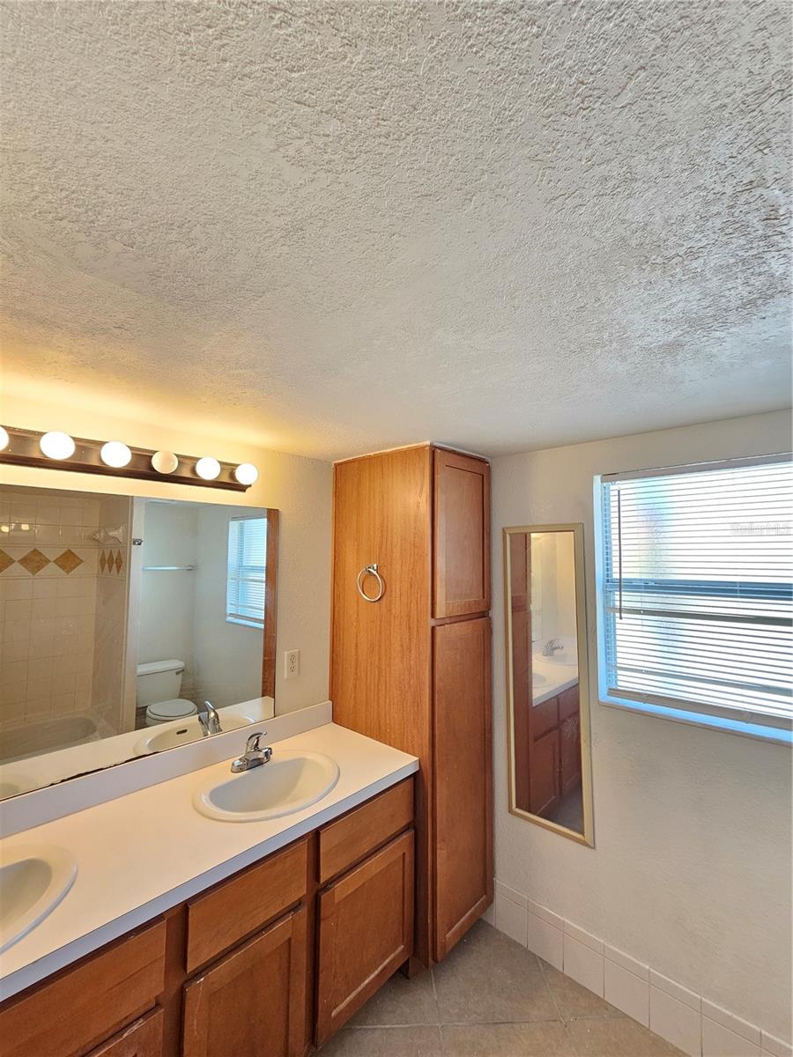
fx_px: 397
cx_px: 396
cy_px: 528
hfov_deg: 89.9
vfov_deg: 106.2
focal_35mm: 13
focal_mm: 2.2
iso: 160
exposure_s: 1/60
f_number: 2.2
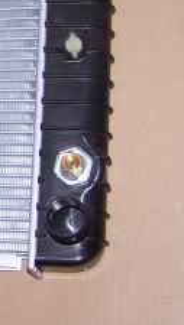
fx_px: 1151
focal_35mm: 133
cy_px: 87
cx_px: -222
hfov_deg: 8.5
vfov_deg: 16.1
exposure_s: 1/60
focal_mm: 7.1
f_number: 2.9
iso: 140
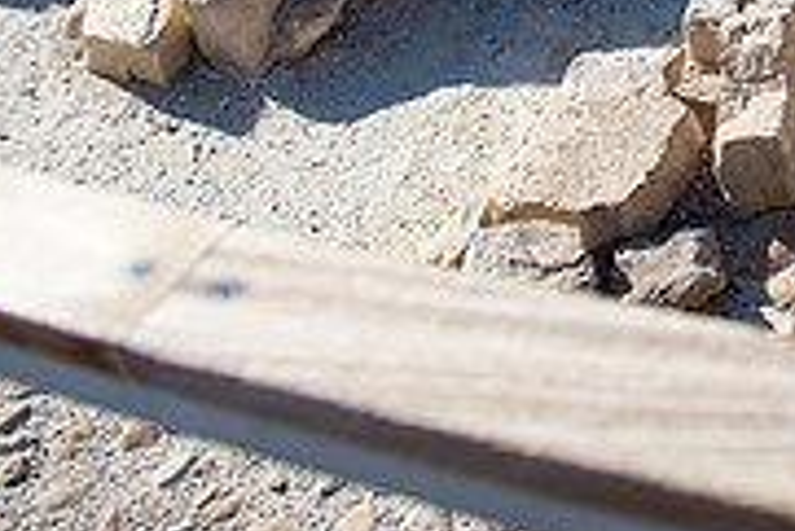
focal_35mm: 77
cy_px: -292
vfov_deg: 16.1
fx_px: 1702
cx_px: 1001
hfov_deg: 23.6
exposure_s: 1/3200
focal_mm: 24
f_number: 2.8
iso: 200
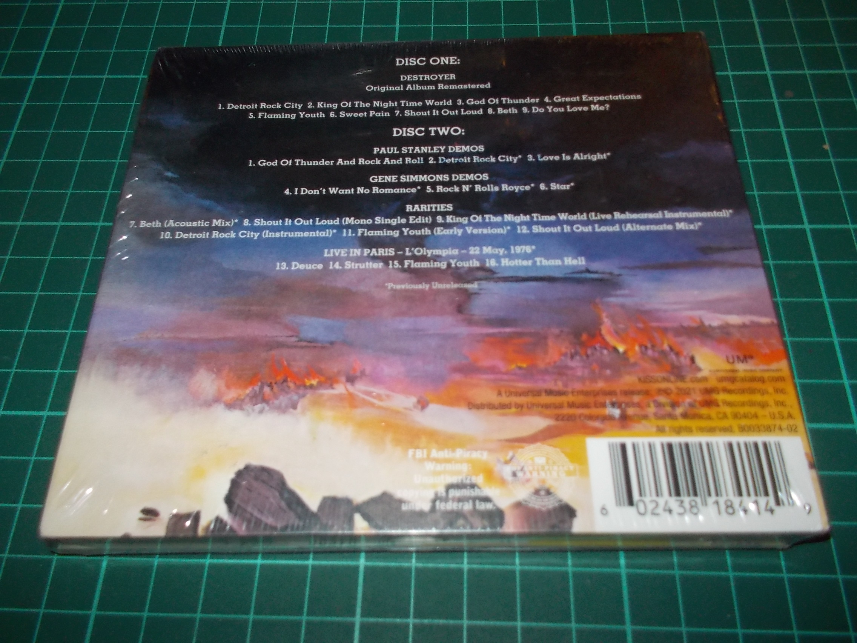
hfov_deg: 61.7
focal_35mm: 29
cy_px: 322
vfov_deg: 48.2
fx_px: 718
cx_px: 428
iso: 200
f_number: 3.3
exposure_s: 1/30
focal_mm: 4.1
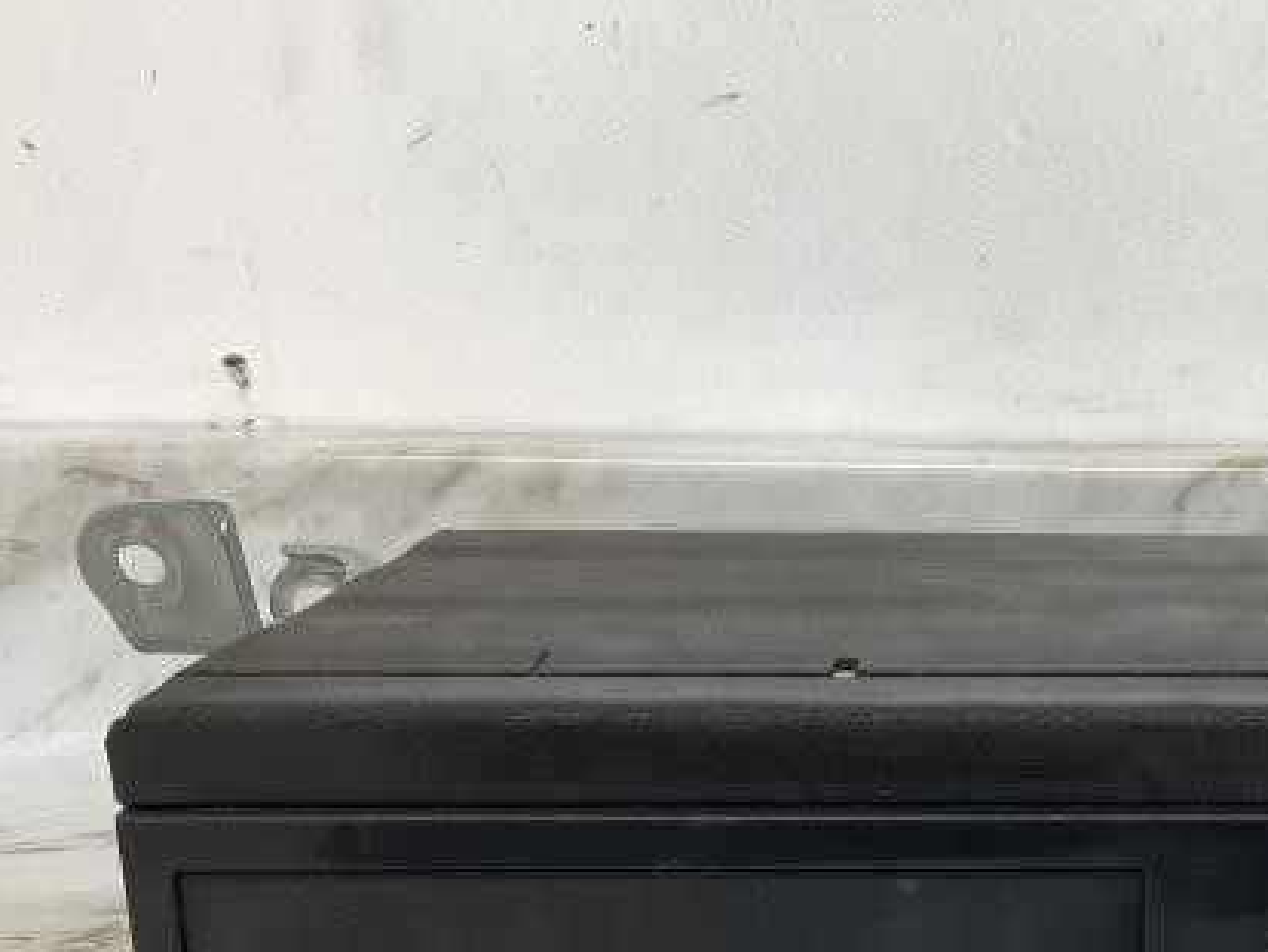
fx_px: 2052
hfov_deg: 32.8
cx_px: 1118
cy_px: 866
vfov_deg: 25.3
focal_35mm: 56
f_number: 1.8
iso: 80
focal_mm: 3
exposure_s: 1/60
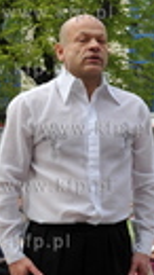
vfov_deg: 10.2
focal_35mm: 212
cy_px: 125
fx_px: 1541
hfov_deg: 5.7
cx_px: 230
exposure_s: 1/320
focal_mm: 66
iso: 500
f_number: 9
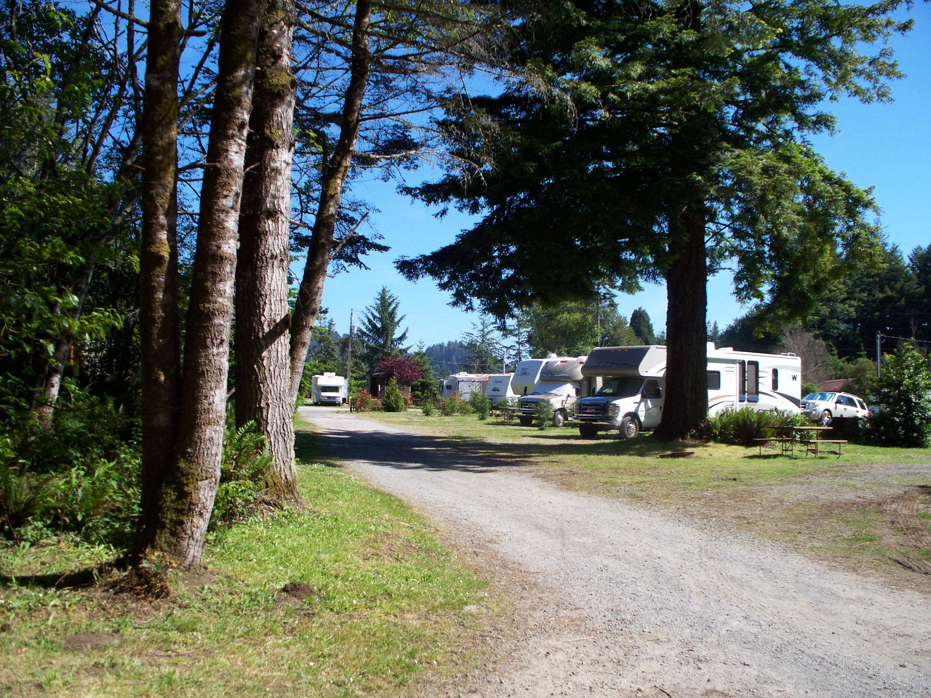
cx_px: 466
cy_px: 349
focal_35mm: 36
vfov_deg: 39.7
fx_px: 968
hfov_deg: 51.4
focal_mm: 7.54
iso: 64
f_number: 2.8
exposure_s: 1/640
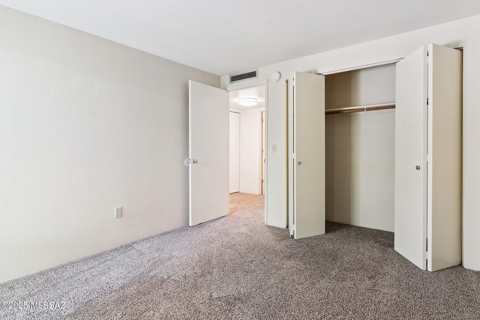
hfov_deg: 92.0
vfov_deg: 69.2
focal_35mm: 17
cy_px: 160
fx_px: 232
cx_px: 240
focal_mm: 17.4
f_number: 5.6
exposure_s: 1/10
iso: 400
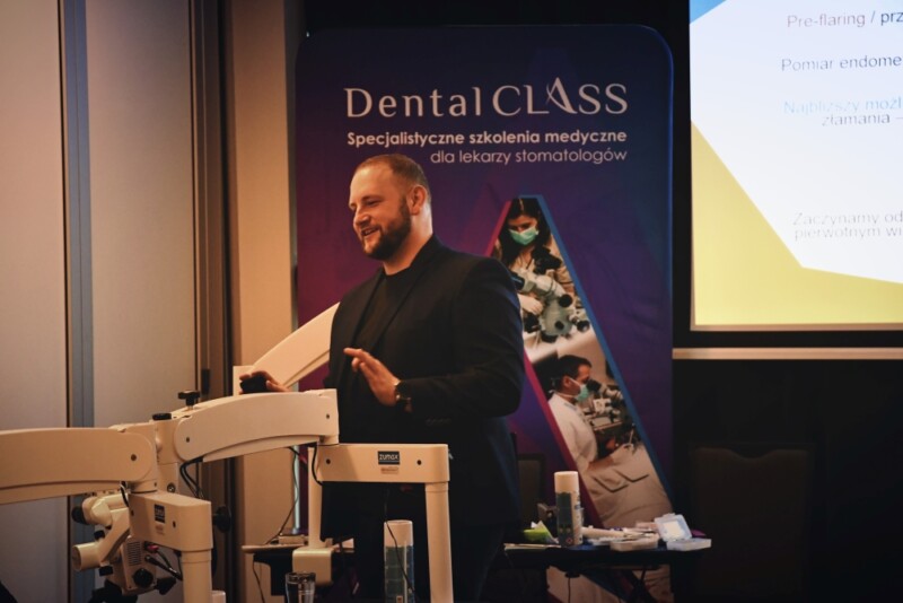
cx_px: 452
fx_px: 2635
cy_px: 302
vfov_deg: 13.1
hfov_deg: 19.4
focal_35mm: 105
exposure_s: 1/60
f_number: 4
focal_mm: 70
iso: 4000
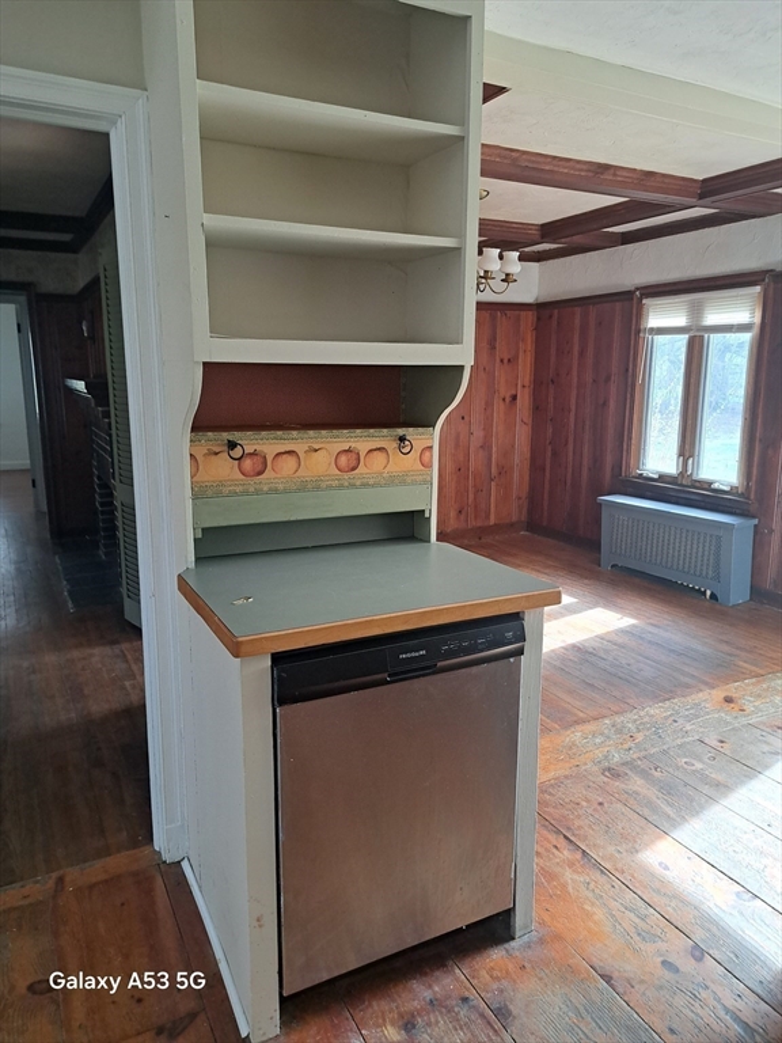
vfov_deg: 71.6
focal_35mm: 24
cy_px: 522
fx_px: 723
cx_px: 391
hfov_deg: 56.8
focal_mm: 5.23
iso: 125
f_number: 1.8
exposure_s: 1/60
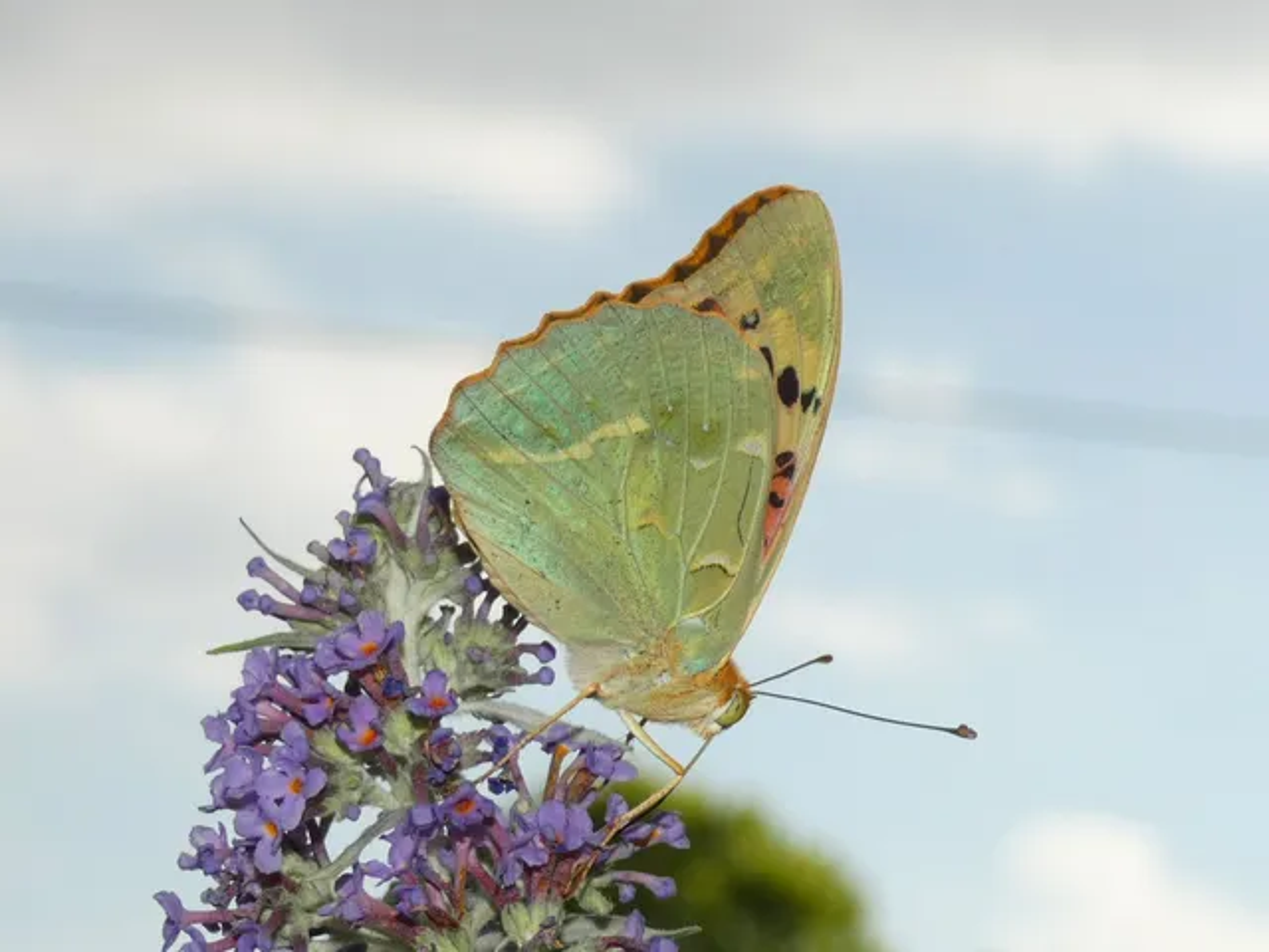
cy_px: 476
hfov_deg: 18.4
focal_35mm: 107
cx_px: 634
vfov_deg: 13.8
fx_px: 3923
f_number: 4.9
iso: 80
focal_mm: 19.2
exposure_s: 1/400
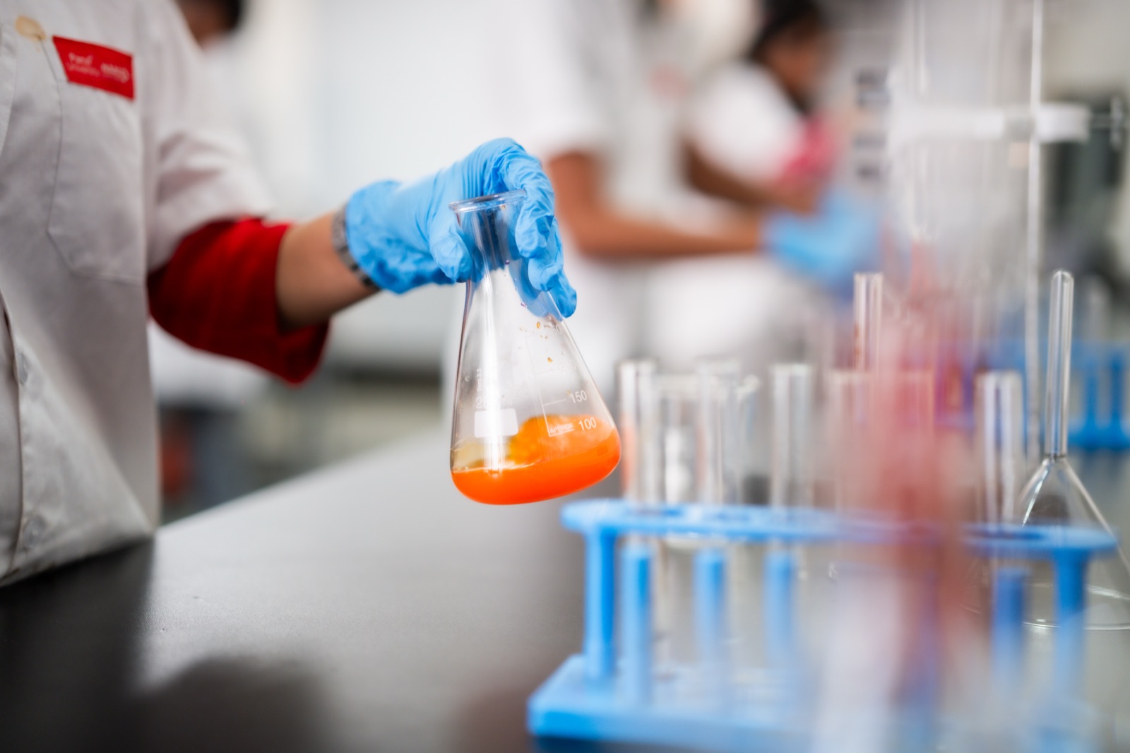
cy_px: 376
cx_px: 565
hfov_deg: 39.6
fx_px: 1569
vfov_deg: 27.0
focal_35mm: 50
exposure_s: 1/400
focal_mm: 50
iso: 320
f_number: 1.4
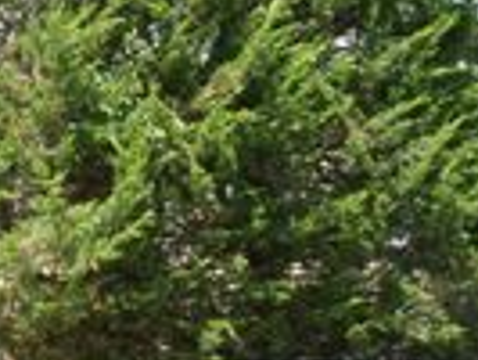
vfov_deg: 10.2
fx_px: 2004
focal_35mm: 145
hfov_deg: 13.4
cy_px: 58
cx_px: -36
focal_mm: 7.8
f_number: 4.7
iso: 100
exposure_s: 1/200
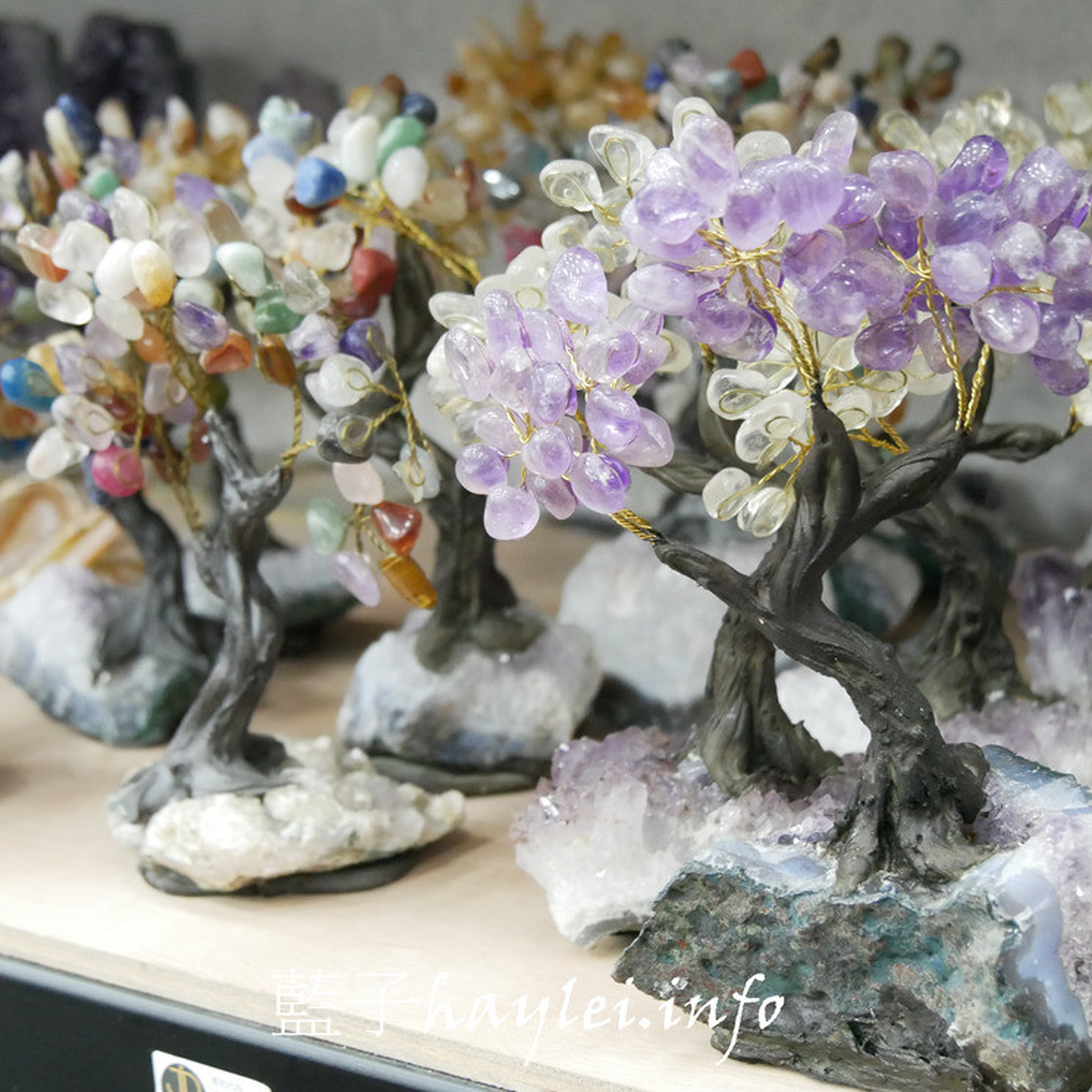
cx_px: 534
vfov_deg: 22.8
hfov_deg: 22.8
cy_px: 545
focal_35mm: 76
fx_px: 2712
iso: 3200
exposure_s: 1/60
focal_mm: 32
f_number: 4.4
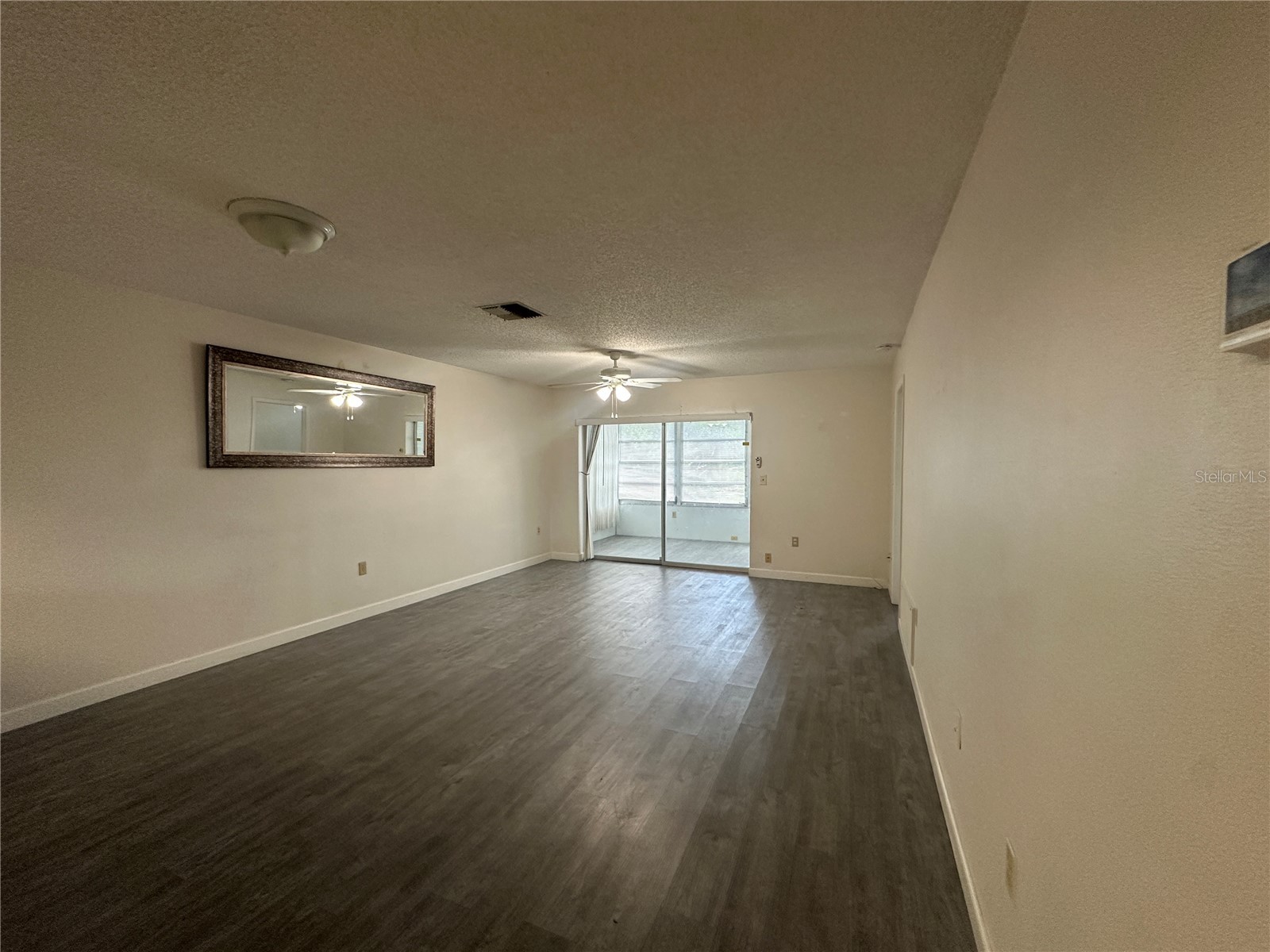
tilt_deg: -1.0
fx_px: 514
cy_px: 476
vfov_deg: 85.7
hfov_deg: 102.1
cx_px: 635
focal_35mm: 14
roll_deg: -0.3
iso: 250
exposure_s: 1/120
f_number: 2.2
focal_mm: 2.22
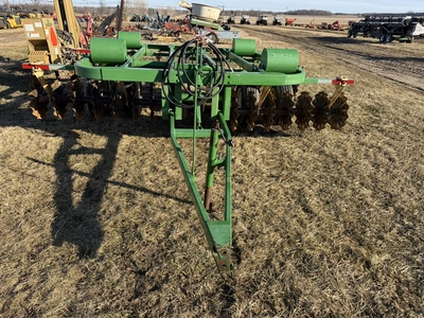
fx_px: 294
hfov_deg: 71.6
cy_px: 159
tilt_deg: -26.2
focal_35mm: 24
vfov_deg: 56.8
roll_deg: +0.0
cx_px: 212
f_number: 1.78
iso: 80
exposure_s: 1/2370
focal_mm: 6.76
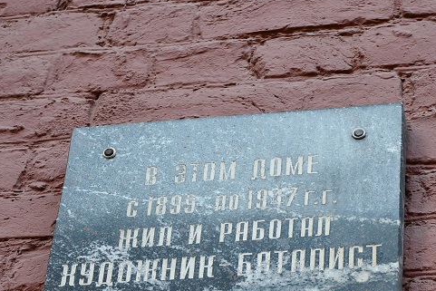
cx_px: 276
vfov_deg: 8.4
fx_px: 1962
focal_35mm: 162
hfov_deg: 12.7
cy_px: 279
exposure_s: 1/250
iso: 320
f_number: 5.6
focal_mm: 52
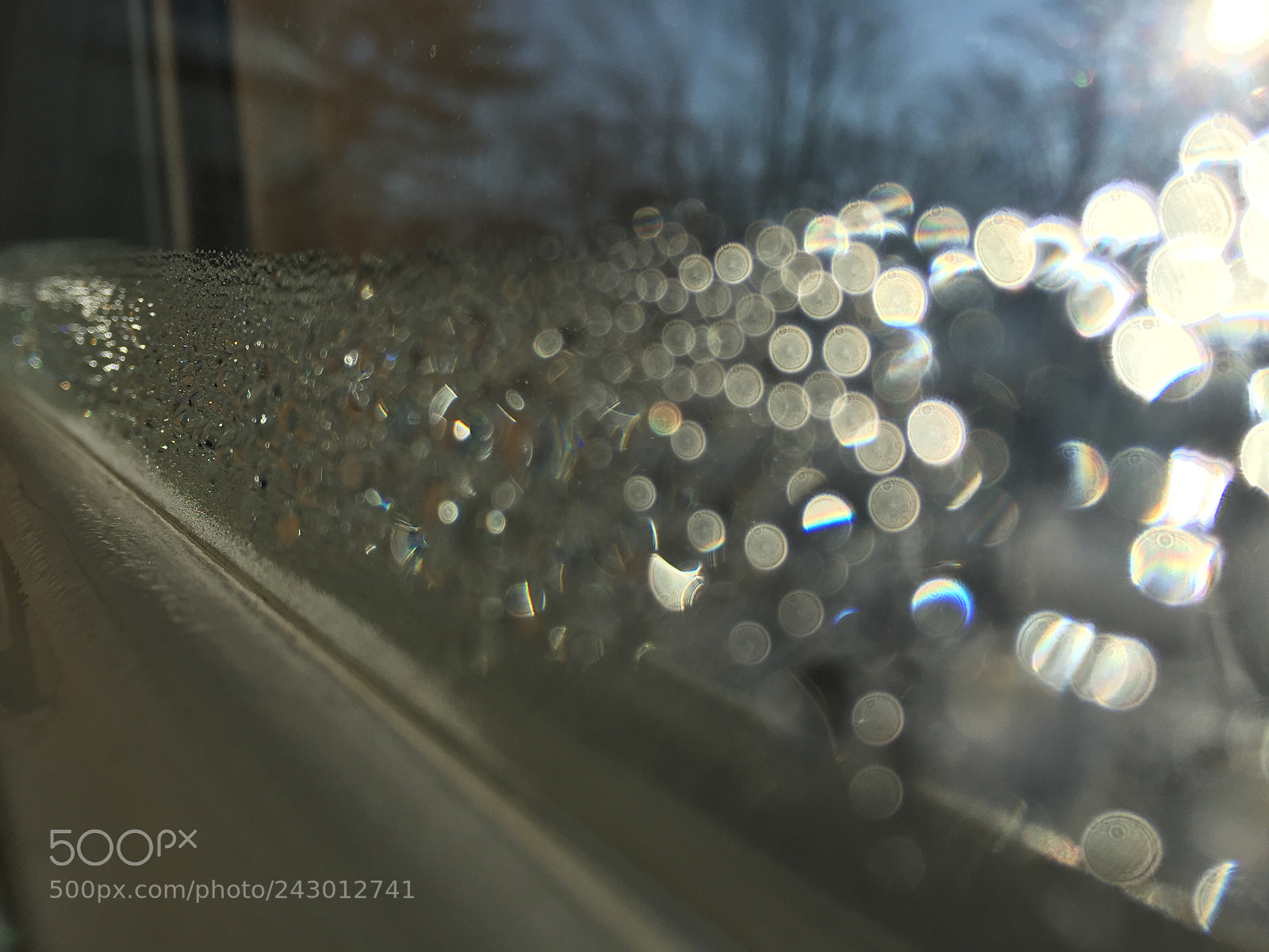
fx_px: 1063
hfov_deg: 61.7
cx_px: 634
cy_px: 476
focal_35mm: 29
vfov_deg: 48.2
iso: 32
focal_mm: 4.15
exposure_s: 1/4405
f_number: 2.2
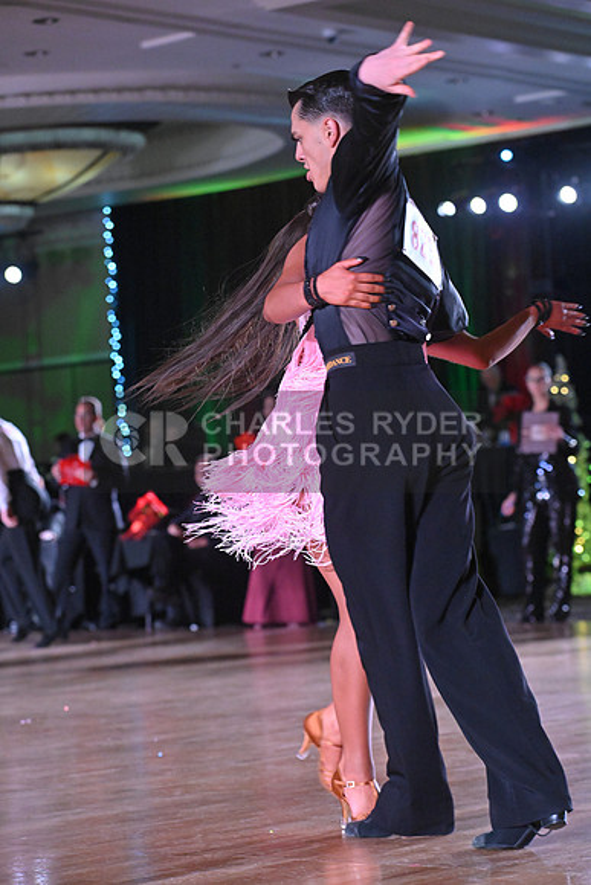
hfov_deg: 13.0
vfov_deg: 19.5
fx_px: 2584
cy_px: 442
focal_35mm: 105
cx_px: 296
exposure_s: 1/400
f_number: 5.6
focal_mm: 105
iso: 6400
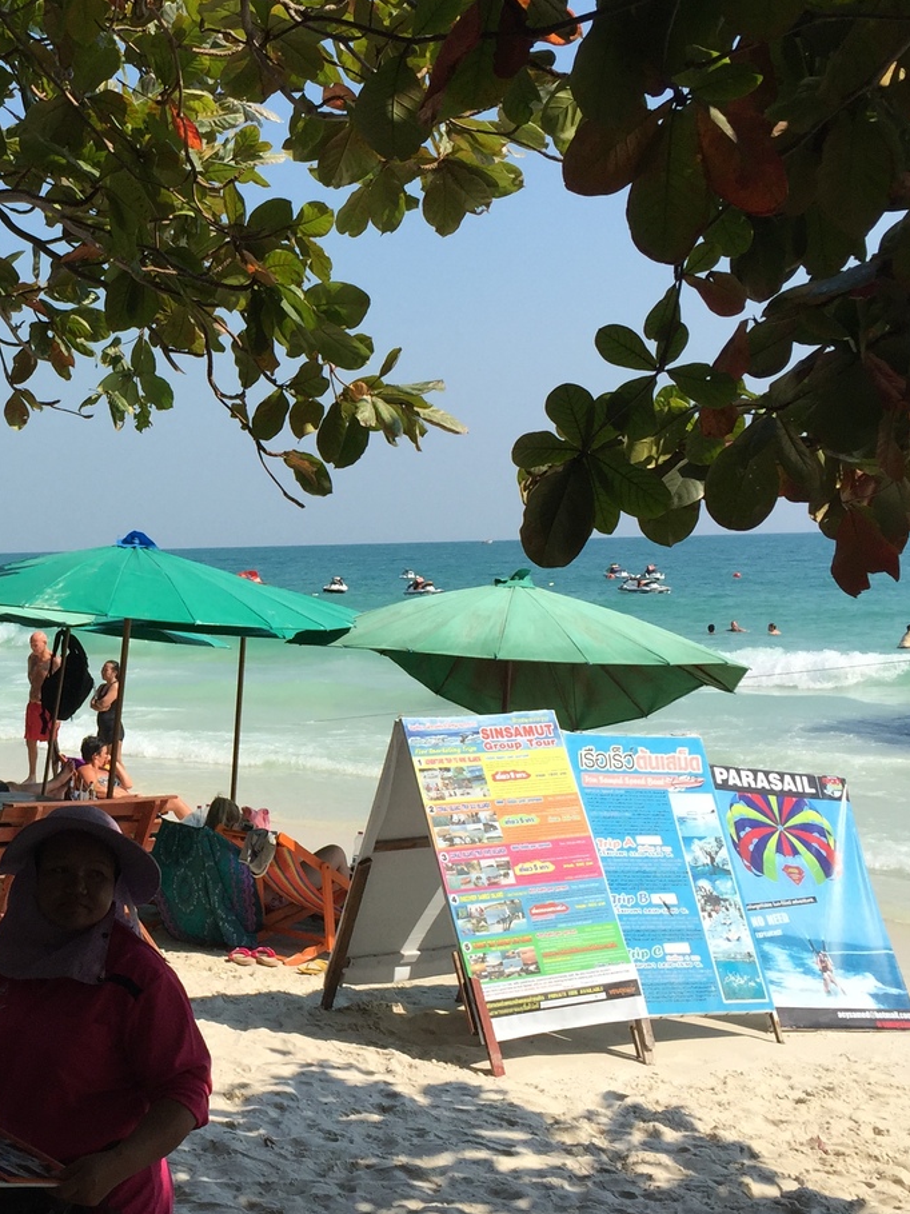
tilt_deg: -1.3
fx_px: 1788
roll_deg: +0.1
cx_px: 49
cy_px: 587
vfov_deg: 37.5
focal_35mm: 51
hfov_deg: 27.3
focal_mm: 4.15
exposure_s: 1/2198
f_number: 2.2
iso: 32
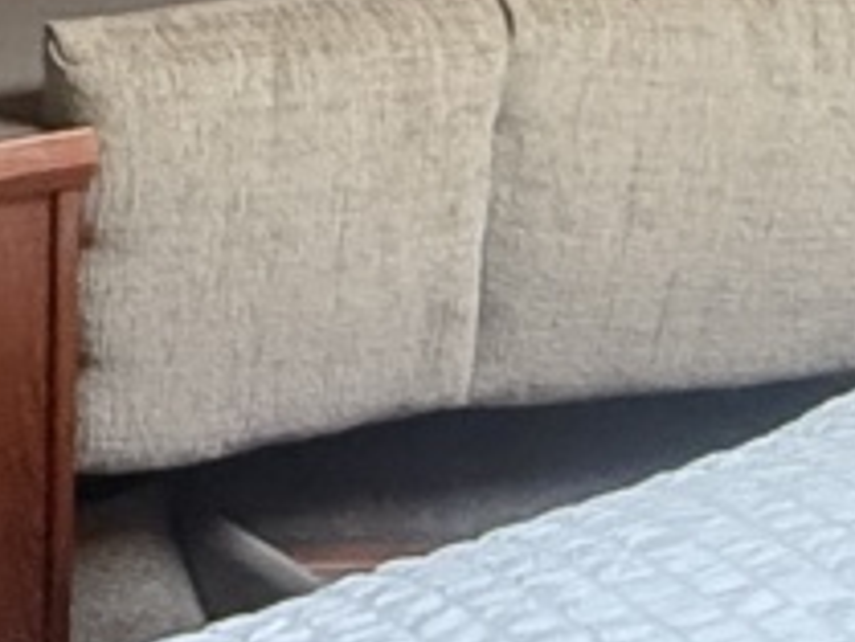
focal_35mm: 107
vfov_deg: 13.7
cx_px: -491
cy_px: 41
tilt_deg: -16.5
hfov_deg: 16.5
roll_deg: +0.4
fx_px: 2644
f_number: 2.2
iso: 800
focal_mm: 2.22
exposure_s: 1/60
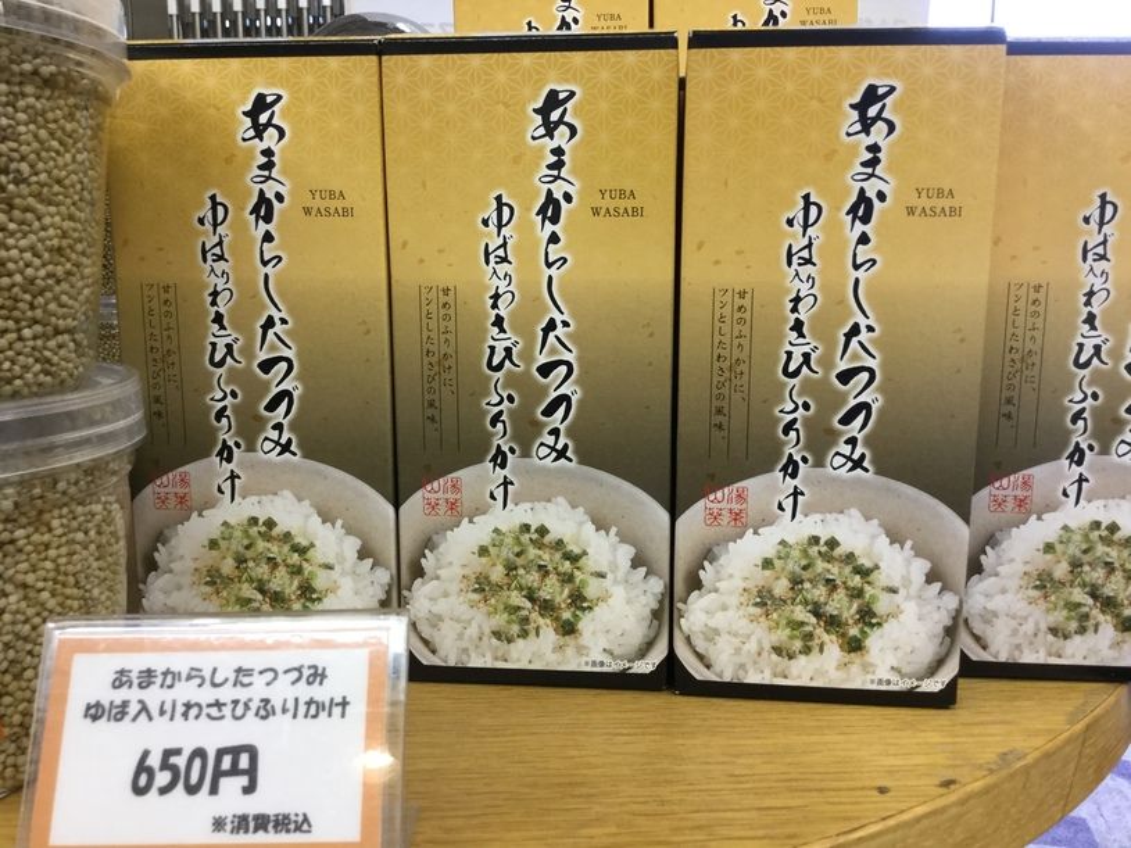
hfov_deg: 58.4
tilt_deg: -10.9
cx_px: 566
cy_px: 424
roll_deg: -0.8
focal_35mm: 31
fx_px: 1013
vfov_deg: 45.4
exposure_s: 1/30
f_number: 2.4
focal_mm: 3.3
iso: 64
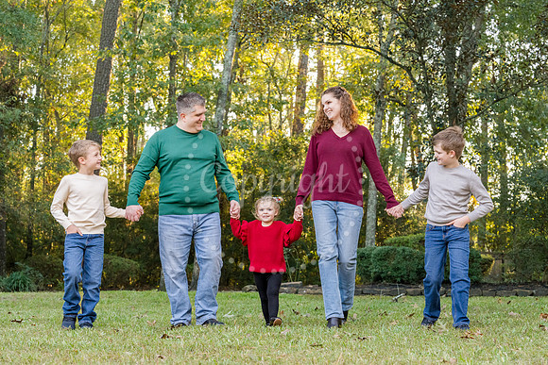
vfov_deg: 19.3
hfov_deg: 28.5
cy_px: 182
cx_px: 274
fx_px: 1078
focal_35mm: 71
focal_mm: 70
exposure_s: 1/200
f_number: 8
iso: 2000
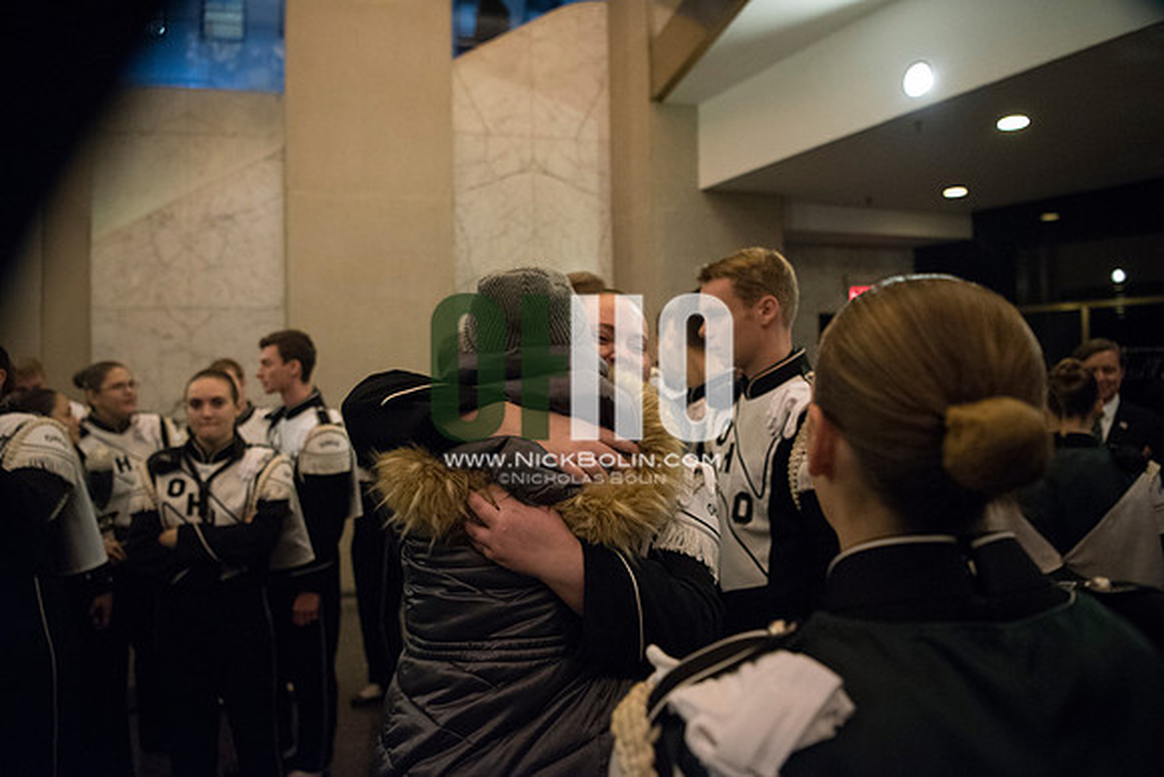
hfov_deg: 73.7
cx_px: 582
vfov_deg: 53.2
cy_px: 388
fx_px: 776
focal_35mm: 24
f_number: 2.8
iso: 8000
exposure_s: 1/250
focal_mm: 24
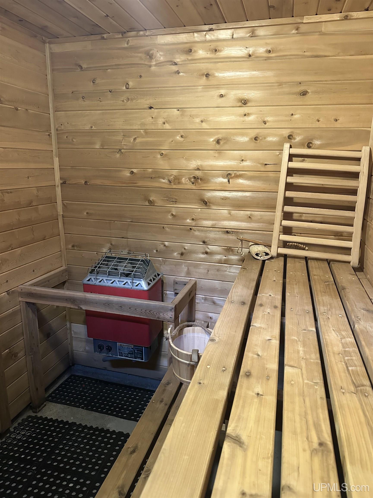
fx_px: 345
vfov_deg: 71.6
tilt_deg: -13.1
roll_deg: -1.4
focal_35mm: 24
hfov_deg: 56.8
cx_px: 186
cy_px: 249
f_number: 1.78
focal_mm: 6.86
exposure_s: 1/40
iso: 640
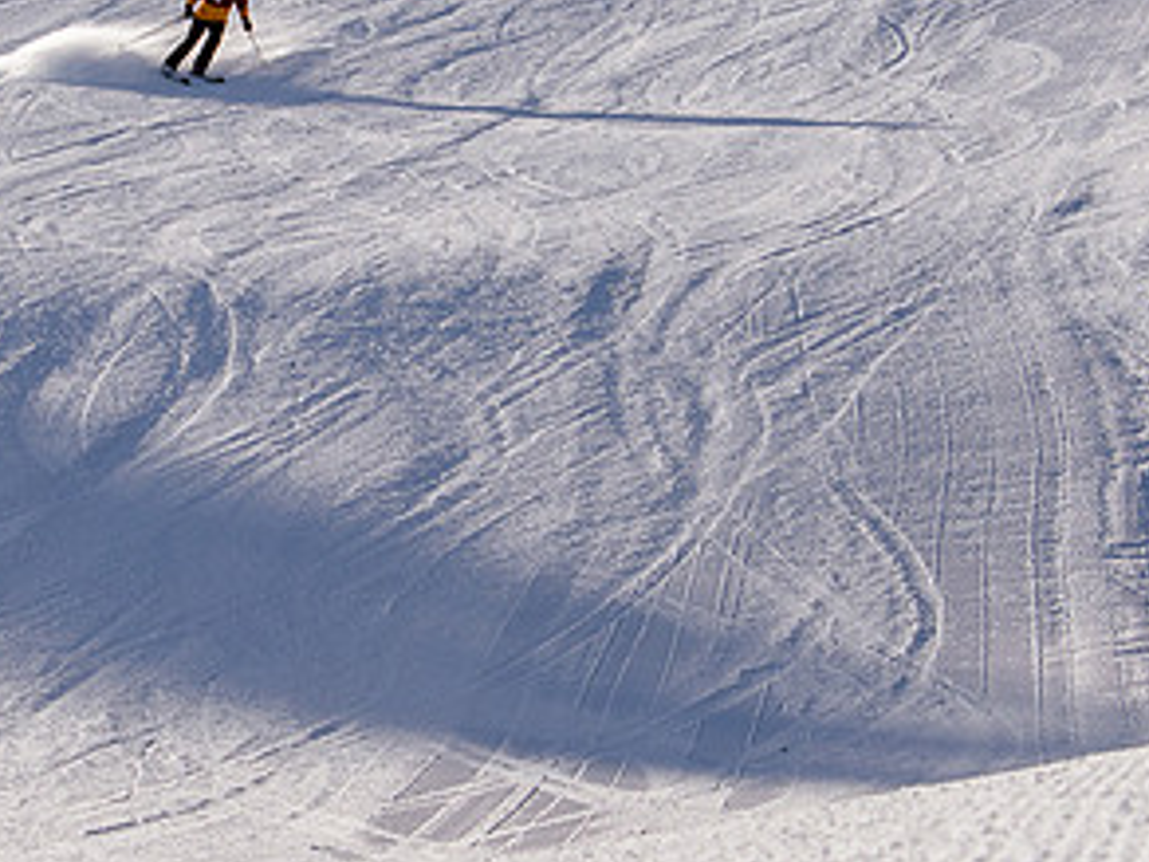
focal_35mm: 177
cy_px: 237
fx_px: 5875
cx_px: 223
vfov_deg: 8.4
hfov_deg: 11.1
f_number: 8
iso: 160
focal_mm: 48
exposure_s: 1/1000
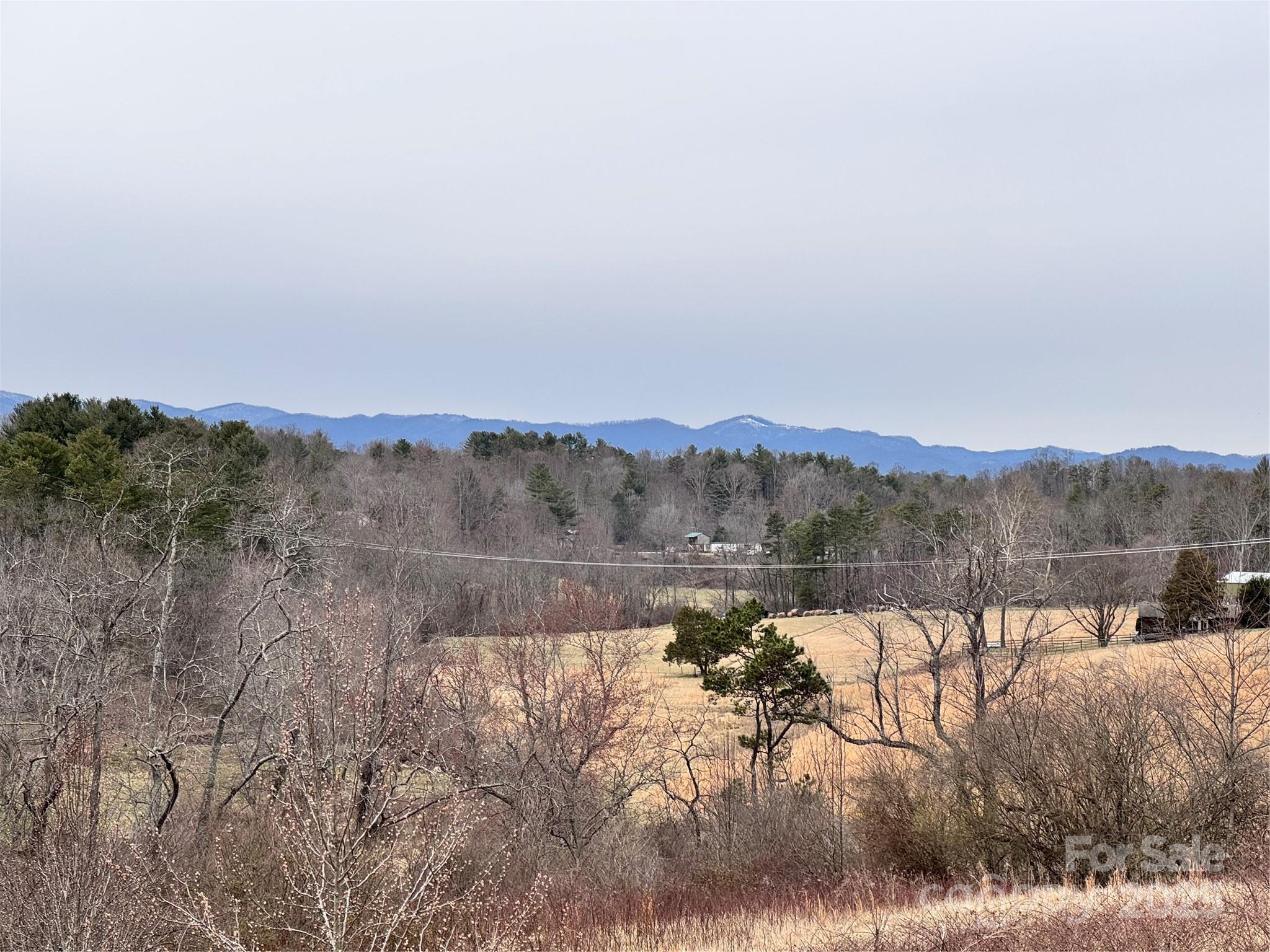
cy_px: 476
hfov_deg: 25.3
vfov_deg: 19.1
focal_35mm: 77
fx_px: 2825
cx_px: 635
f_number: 2.8
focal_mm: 9
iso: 25
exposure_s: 1/630
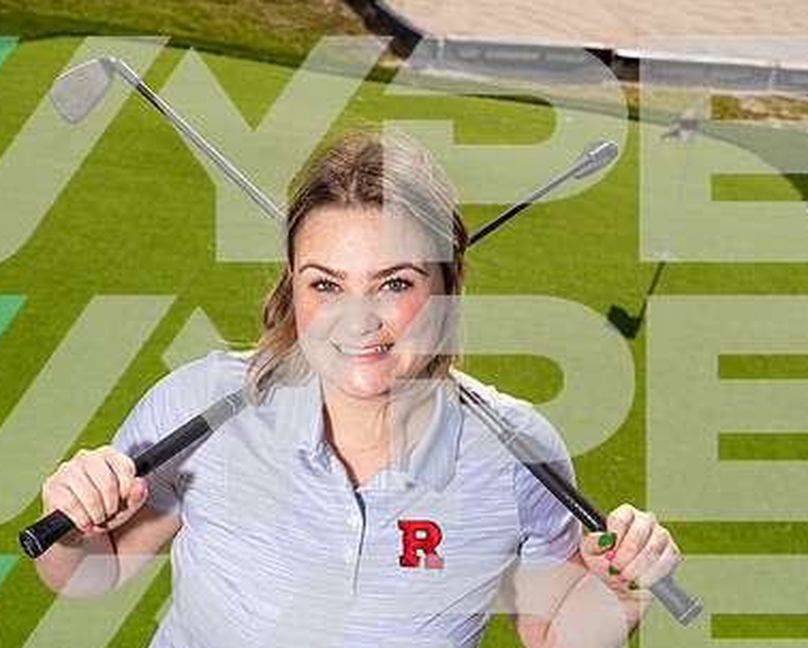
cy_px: 410
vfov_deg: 25.7
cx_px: 348
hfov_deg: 31.9
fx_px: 1412
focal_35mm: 59
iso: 100
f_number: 6.3
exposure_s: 1/250
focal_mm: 41
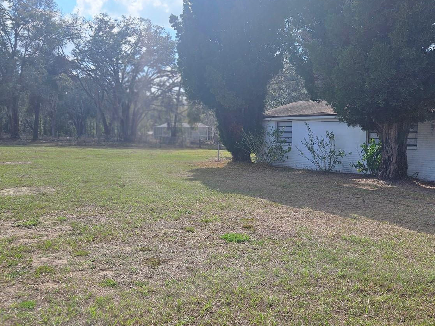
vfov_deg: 42.9
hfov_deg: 55.3
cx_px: 231
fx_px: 415
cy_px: 166
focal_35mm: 33
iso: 25
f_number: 1.8
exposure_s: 1/2643
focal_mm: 5.4
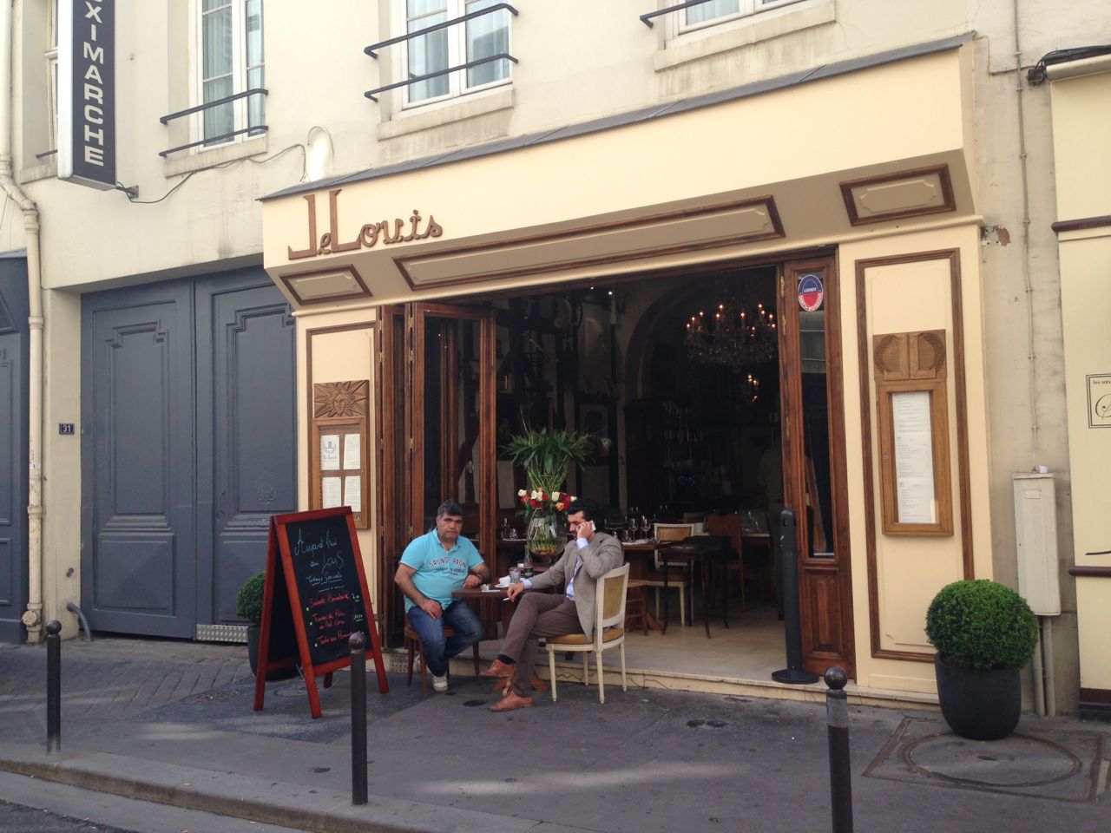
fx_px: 1059
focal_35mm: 33
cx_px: 556
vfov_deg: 42.9
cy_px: 416
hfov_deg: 55.4
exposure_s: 1/259
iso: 50
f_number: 2.4
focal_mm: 4.12
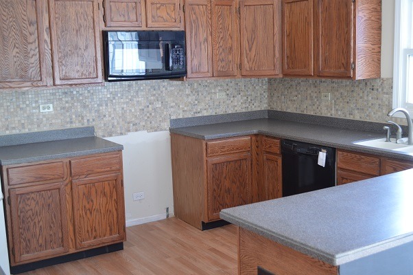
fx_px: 498
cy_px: 138
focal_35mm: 44
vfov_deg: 30.8
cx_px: 206
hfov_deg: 45.0
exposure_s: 1/60
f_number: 4.5
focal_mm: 29
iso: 400
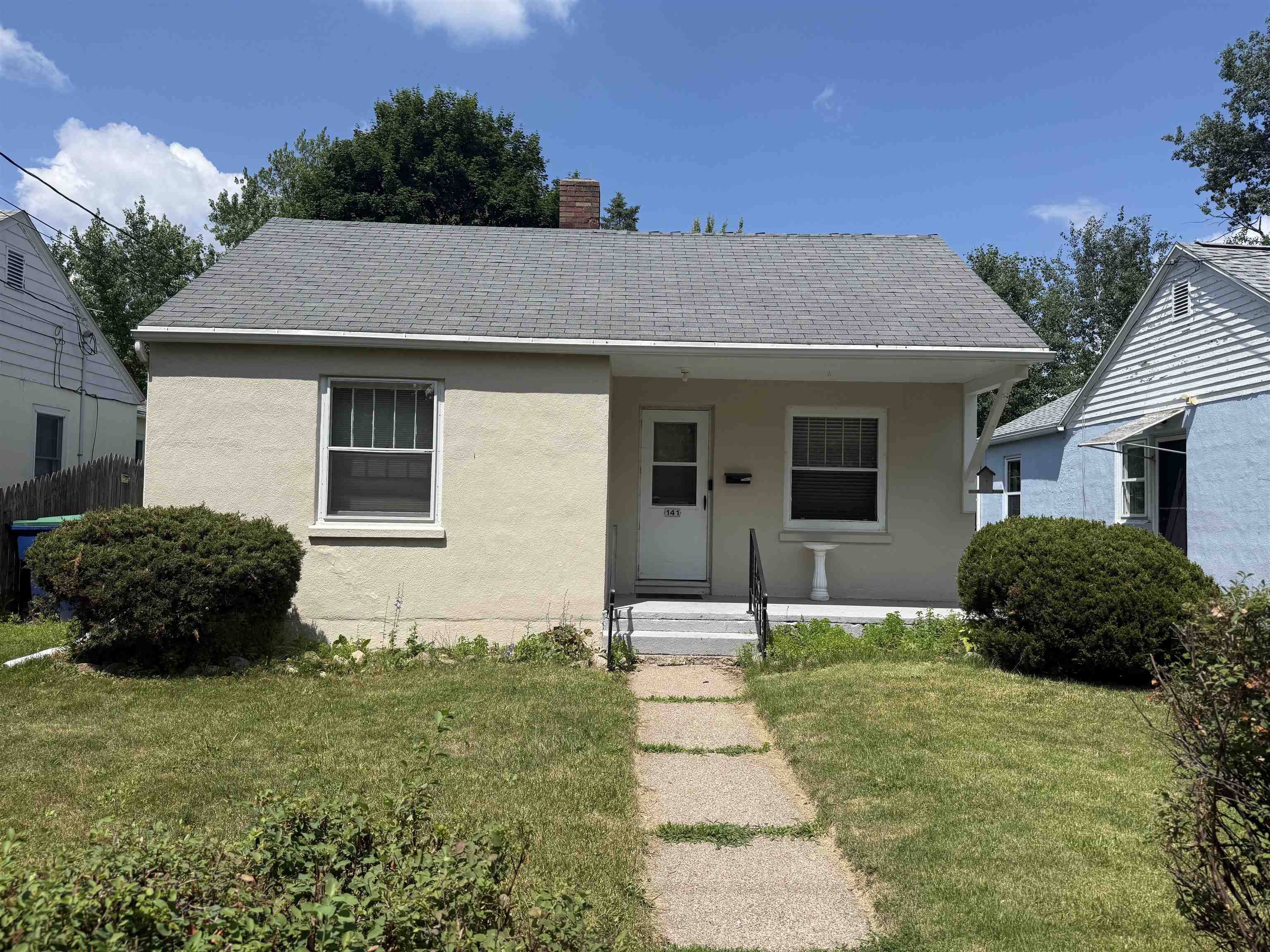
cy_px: 476
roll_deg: -1.6
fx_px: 881
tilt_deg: +2.7
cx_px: 635
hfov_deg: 71.6
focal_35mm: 24
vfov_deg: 56.8
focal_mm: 6.76
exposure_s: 1/5319
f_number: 1.78
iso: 80
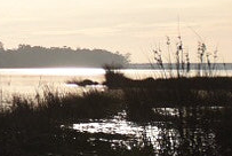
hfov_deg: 10.7
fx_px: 762
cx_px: -491
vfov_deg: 11.1
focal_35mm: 118
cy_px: -87
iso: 200
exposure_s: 1/2000
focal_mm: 10
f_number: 4.5
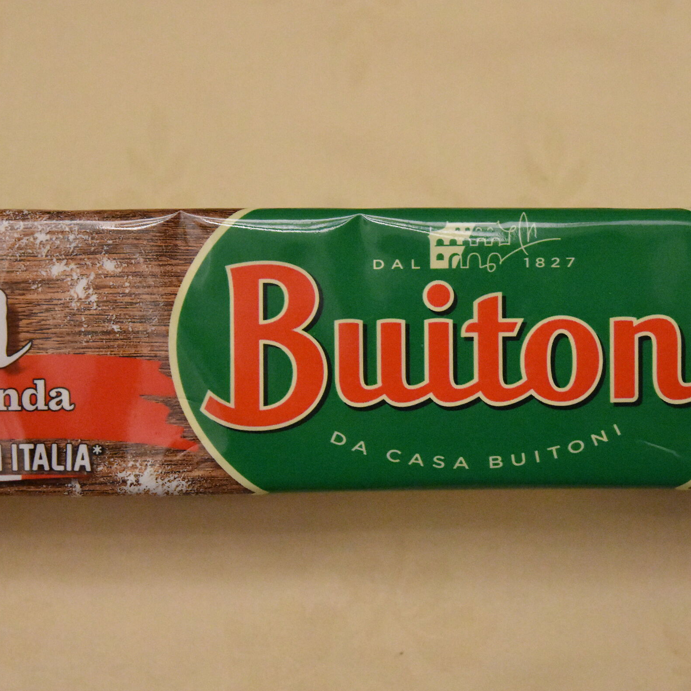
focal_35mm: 54
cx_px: 461
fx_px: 1220
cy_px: 345
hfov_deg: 31.4
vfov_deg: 31.6
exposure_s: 1/125
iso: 12800
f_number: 4
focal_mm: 28
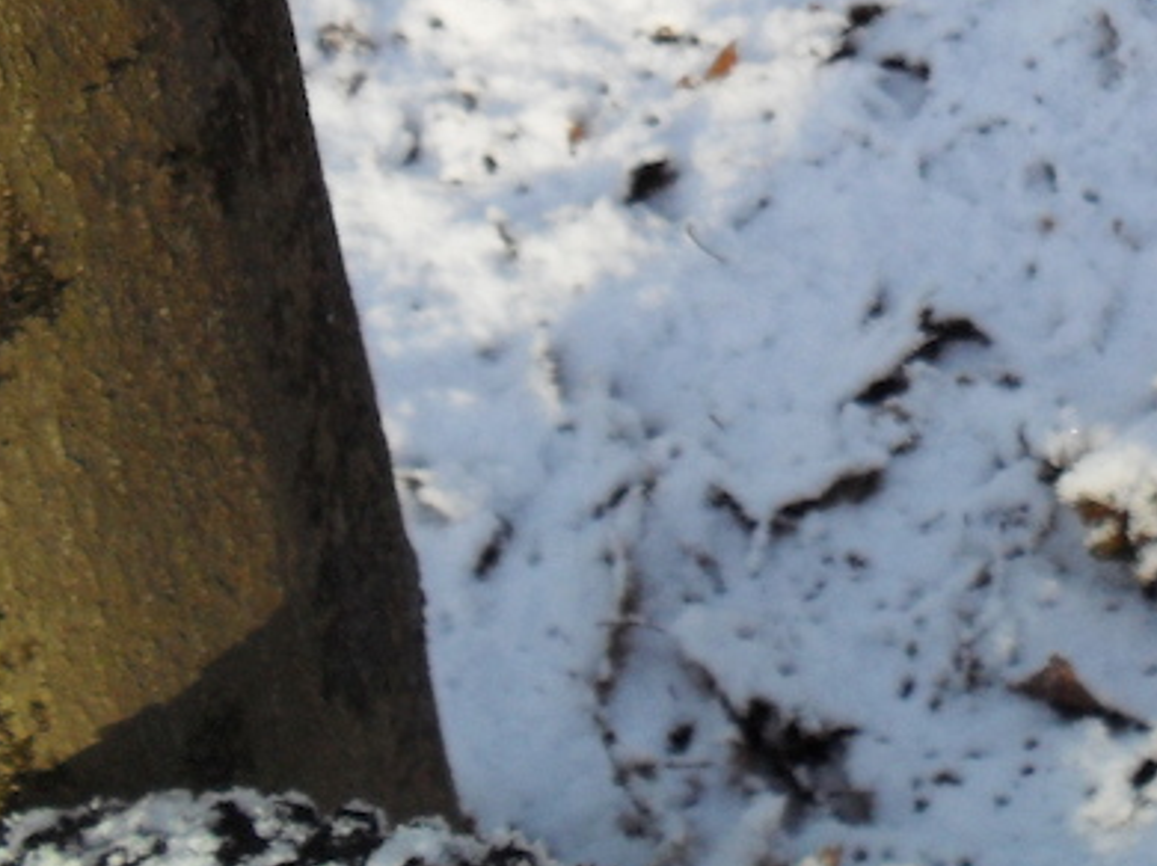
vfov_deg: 15.4
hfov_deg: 20.6
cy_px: -205
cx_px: 1175
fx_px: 3073
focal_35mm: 92
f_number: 3.2
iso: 100
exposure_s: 1/250
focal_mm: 6.3
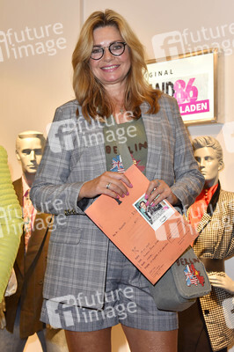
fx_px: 488
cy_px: 176
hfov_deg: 26.9
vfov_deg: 39.6
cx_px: 117
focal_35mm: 50
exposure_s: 1/125
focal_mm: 50
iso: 640
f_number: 6.3
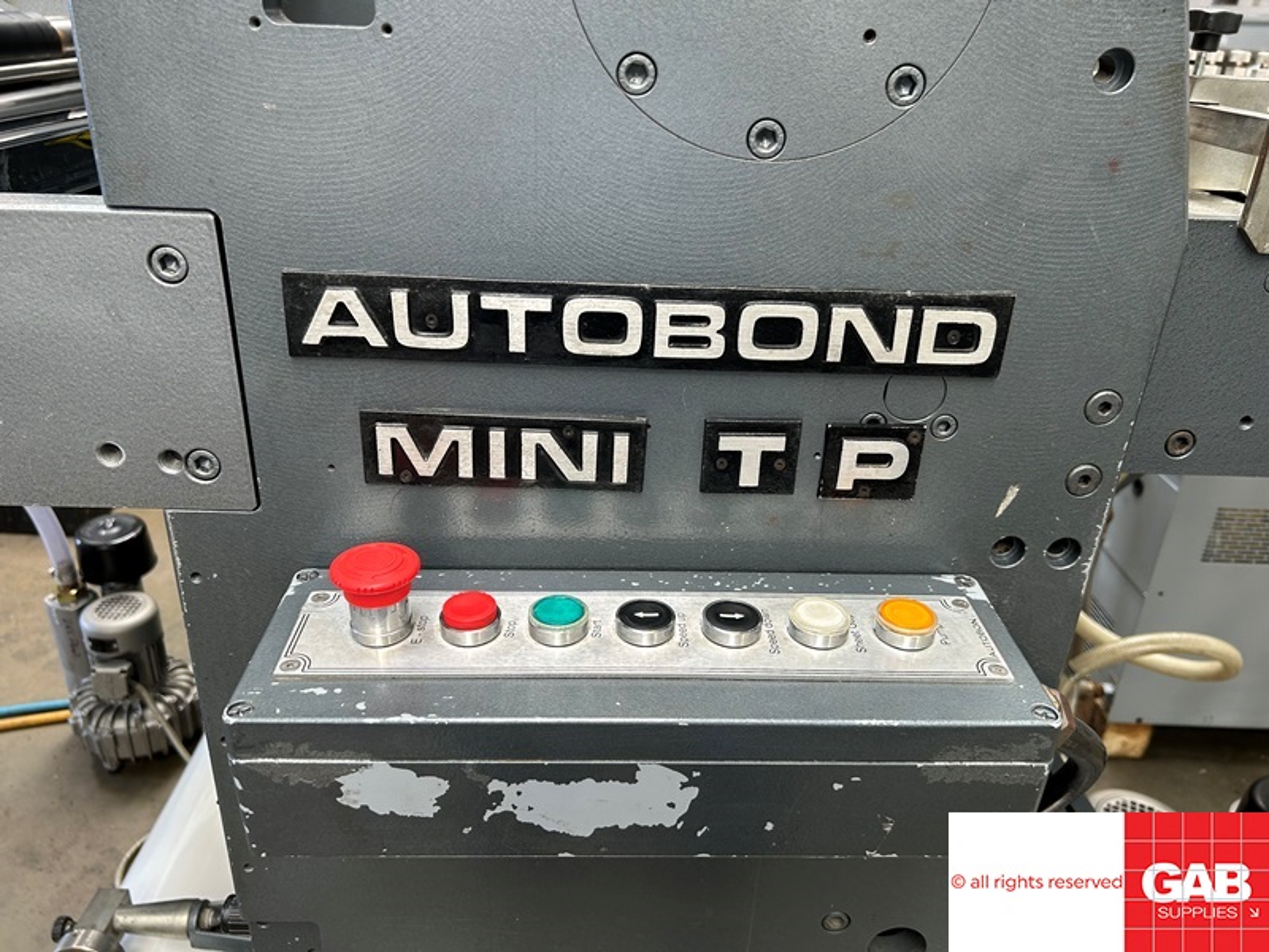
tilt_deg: -25.1
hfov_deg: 67.3
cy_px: 476
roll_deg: -2.3
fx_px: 953
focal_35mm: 26
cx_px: 634
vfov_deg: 53.1
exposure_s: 1/100
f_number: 1.5
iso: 50
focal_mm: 5.7
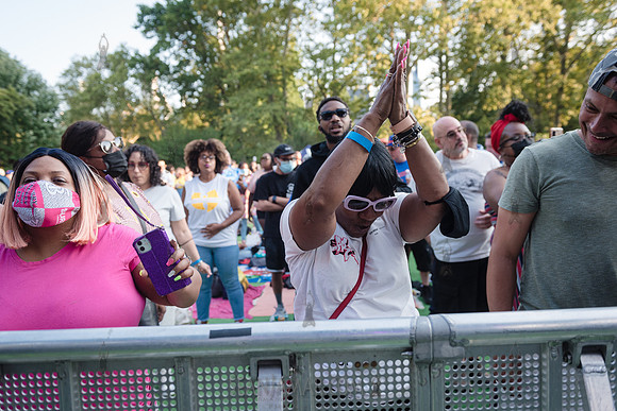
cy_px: 206
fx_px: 497
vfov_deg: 45.0
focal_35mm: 29
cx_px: 308
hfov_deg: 63.6
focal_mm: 29
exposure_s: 1/500
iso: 500
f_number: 4
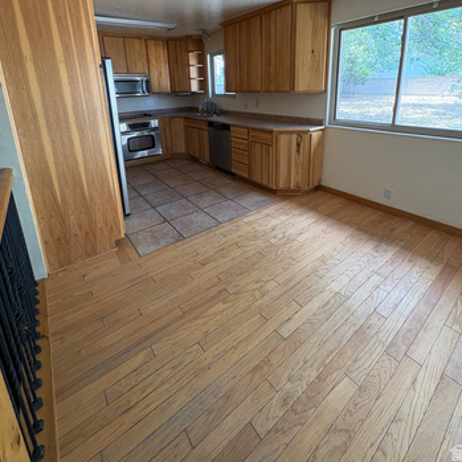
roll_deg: +1.6
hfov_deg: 84.0
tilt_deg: -13.5
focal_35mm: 17
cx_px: 233
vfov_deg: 80.6
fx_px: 257
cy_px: 147
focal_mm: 2.22
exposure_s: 1/69
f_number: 2.2
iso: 250
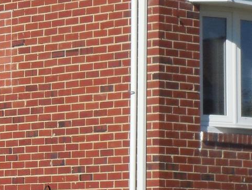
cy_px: -5
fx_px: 2025
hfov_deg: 7.1
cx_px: 68
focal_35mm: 278
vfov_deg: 5.3
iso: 125
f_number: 4.2
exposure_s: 1/1600
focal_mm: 10.9
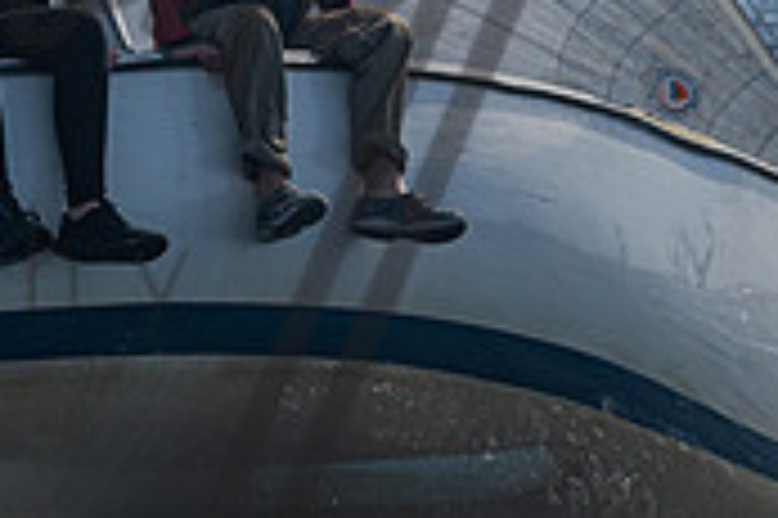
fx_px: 9737
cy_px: -88
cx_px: -156
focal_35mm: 451
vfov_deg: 3.0
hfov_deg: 4.6
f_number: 6.3
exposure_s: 1/4000
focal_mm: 115
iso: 320
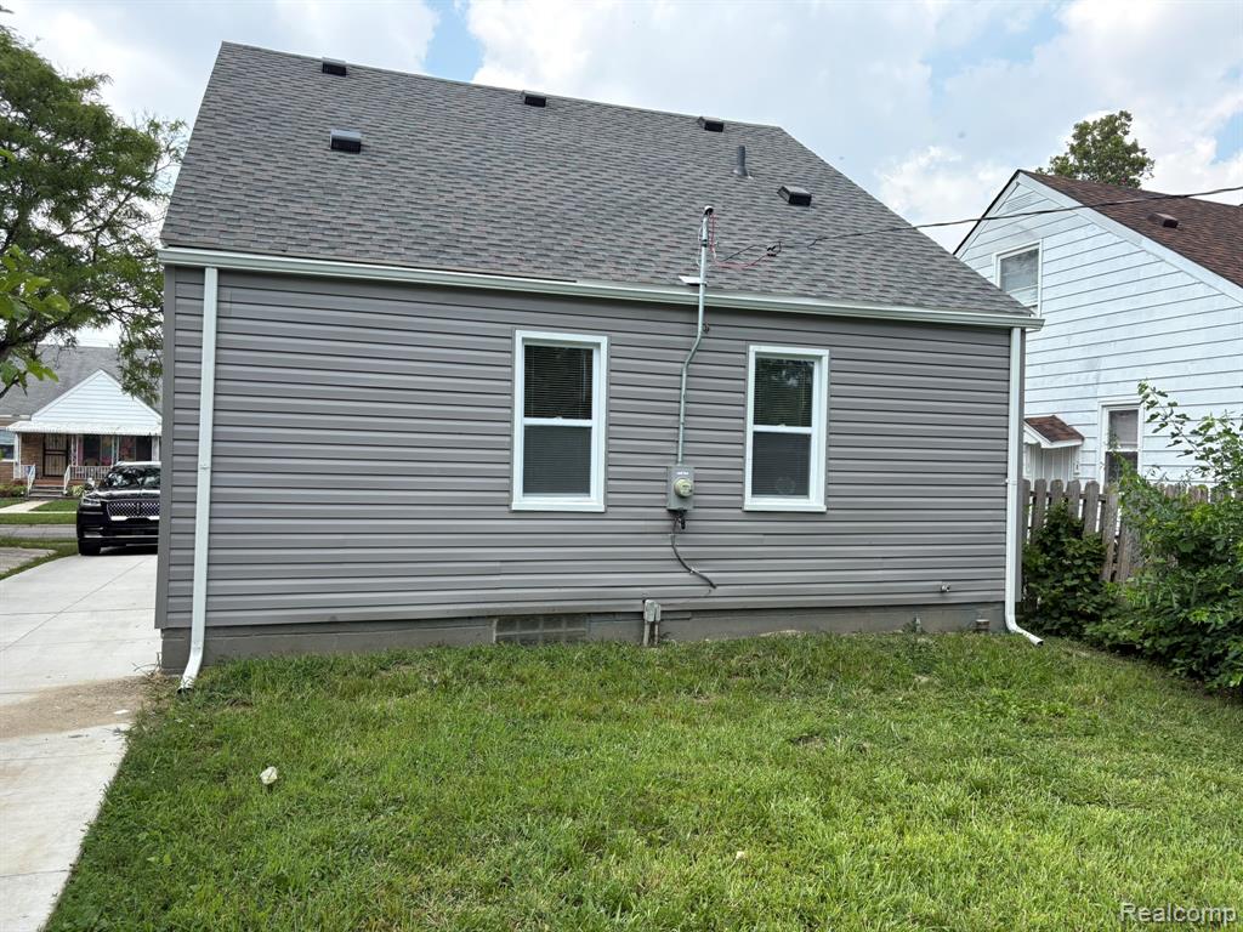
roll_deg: -0.9
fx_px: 934
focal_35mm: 26
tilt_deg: -0.5
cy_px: 466
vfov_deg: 53.1
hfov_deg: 67.3
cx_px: 622
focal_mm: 5.96
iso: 64
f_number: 1.6
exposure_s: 1/1517
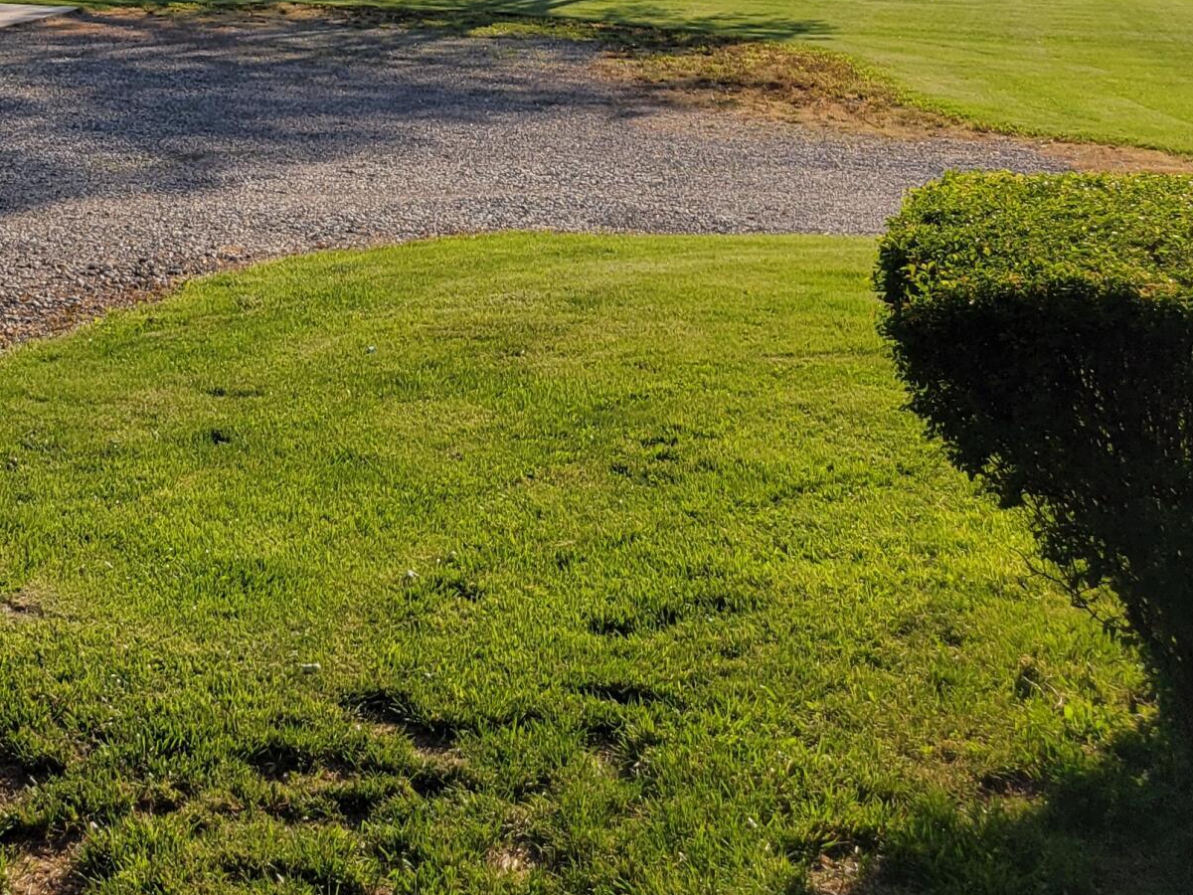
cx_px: -69
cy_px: -103
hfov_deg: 27.6
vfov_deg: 21.4
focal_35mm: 65
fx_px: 2240
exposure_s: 1/3336
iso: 40
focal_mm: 5.4
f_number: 1.8
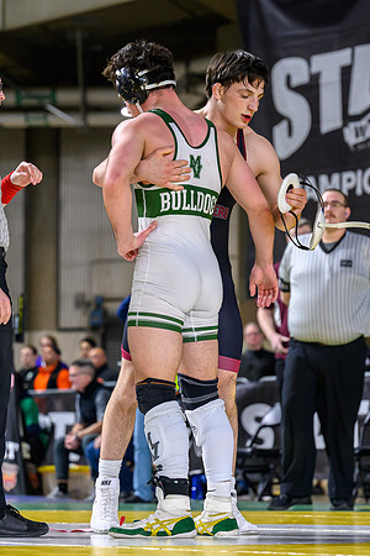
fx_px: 2240
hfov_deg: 9.4
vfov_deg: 14.1
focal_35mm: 145
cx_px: 184
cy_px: 250
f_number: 2.8
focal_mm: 78
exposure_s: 1/640
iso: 2500
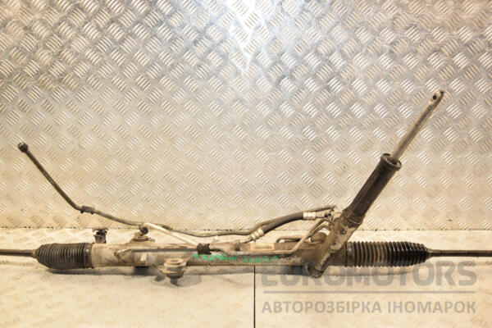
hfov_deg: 46.4
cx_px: 246
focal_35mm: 42
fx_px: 574
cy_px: 164
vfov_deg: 31.9
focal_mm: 28
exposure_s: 1/200
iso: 800
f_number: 5.6
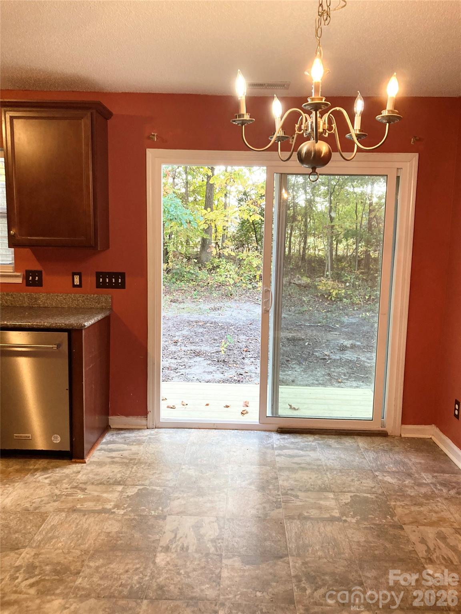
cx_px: 230
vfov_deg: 63.4
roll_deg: -1.7
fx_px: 497
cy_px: 307
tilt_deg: -5.7
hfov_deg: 49.7
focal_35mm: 28
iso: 125
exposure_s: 1/60
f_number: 1.8
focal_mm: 3.99
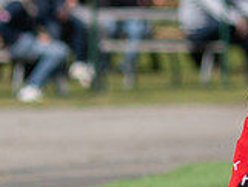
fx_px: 11629
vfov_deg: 0.9
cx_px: 419
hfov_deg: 1.2
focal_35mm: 1622
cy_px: 64
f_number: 3.2
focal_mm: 300
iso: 100
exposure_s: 1/2000
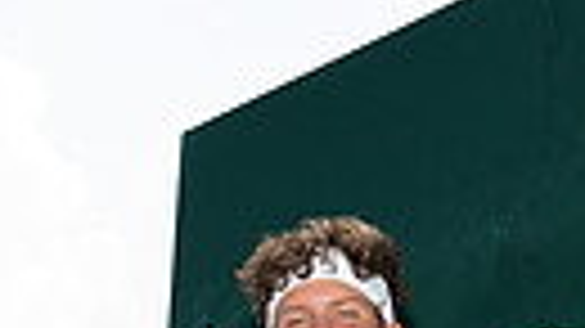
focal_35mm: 127
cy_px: 858
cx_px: 297
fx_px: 1969
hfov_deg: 16.9
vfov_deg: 8.5
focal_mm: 35
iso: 100
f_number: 5.6
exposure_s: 1/250
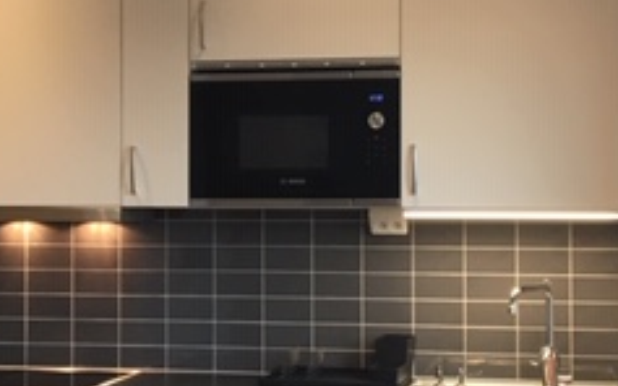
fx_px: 1398
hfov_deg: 24.9
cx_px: 295
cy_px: 198
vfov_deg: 15.7
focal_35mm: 83
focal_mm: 4.15
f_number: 2.2
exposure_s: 1/33
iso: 50
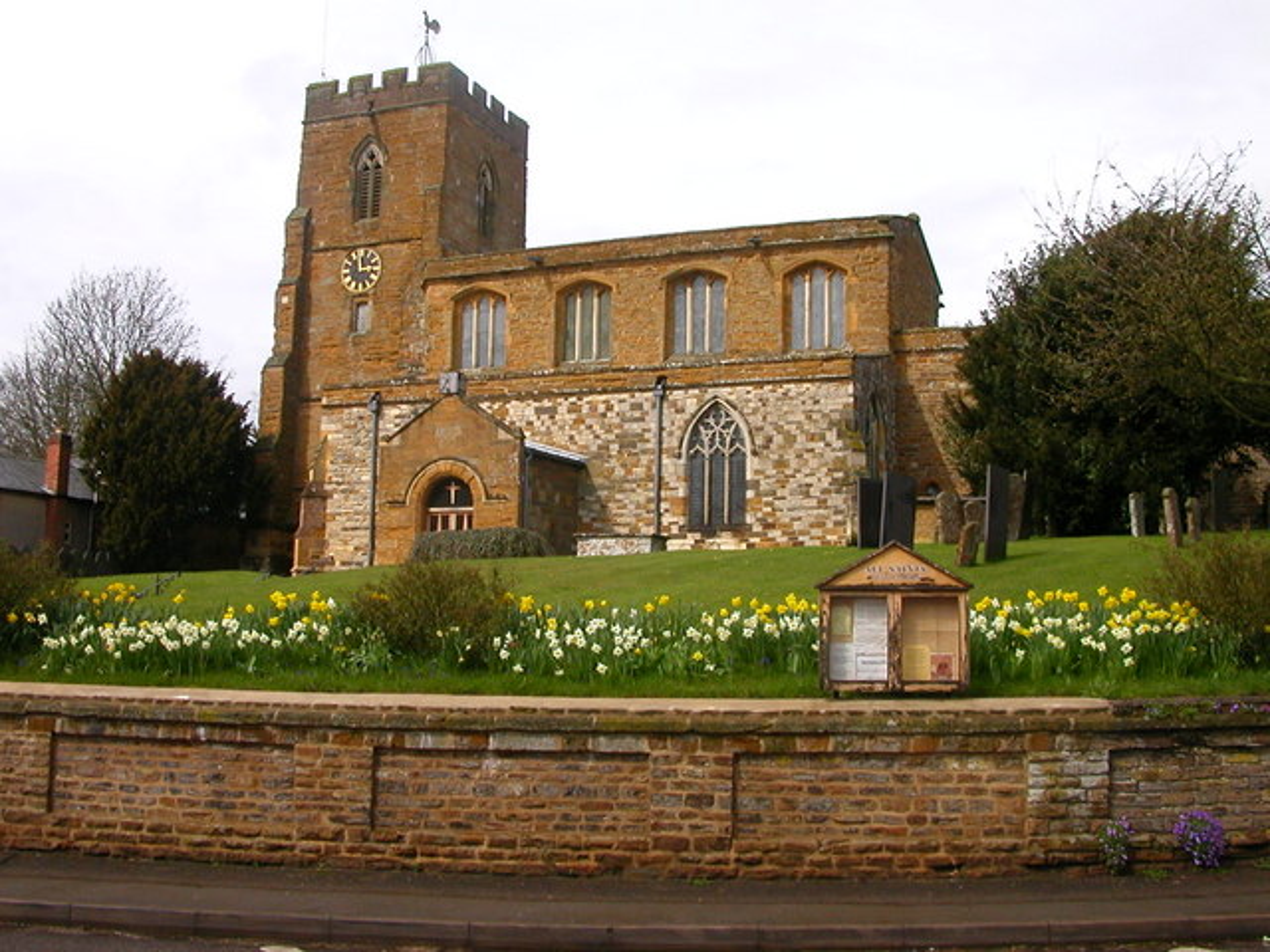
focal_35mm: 37
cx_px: 635
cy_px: 476
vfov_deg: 38.7
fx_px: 1357
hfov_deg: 50.1
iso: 100
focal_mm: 5.6
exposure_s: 1/523
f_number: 4.5
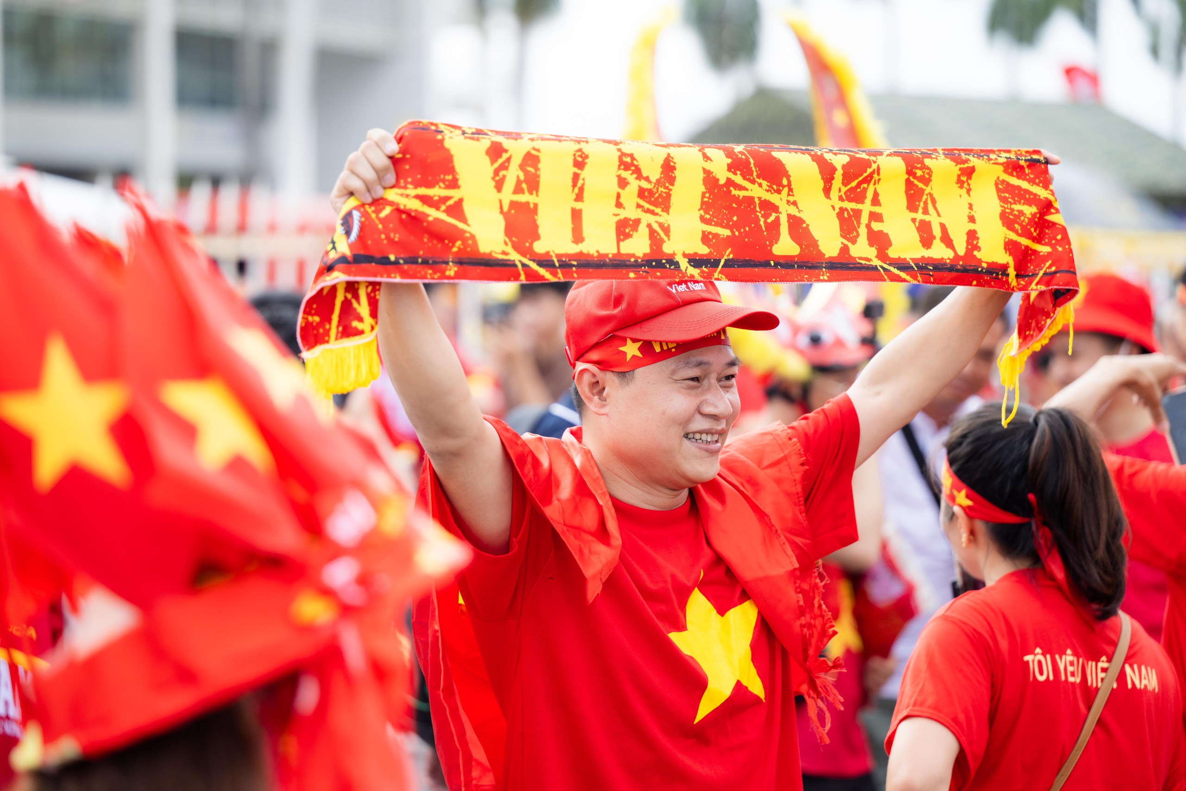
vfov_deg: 13.0
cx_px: 593
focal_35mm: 105
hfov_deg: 19.5
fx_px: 3459
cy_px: 396
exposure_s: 1/1000
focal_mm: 105
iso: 200
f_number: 2.8
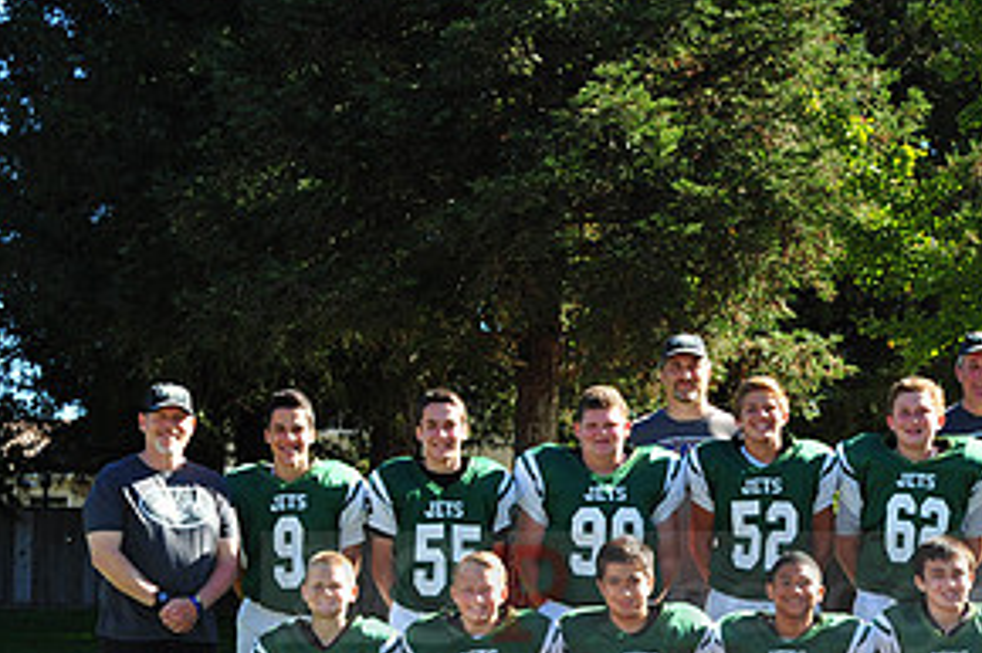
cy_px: 575
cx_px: 830
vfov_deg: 13.6
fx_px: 2726
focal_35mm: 100
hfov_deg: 20.1
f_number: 7.1
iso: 400
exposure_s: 1/400
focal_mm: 50
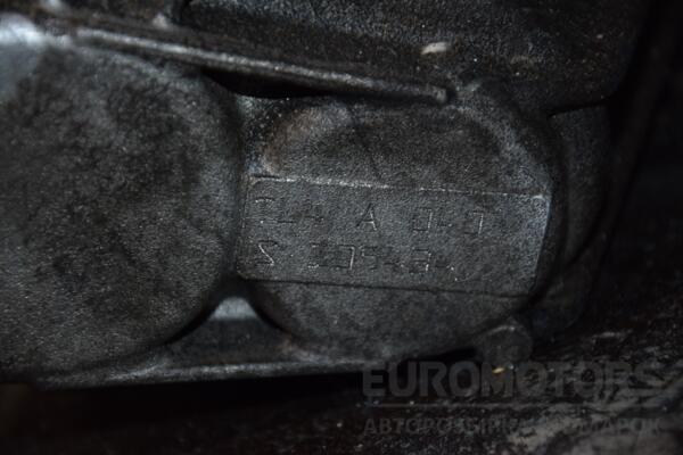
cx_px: 342
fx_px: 2988
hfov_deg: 13.0
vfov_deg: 8.7
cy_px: 228
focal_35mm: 158
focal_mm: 105
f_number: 5.6
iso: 800
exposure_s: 1/60
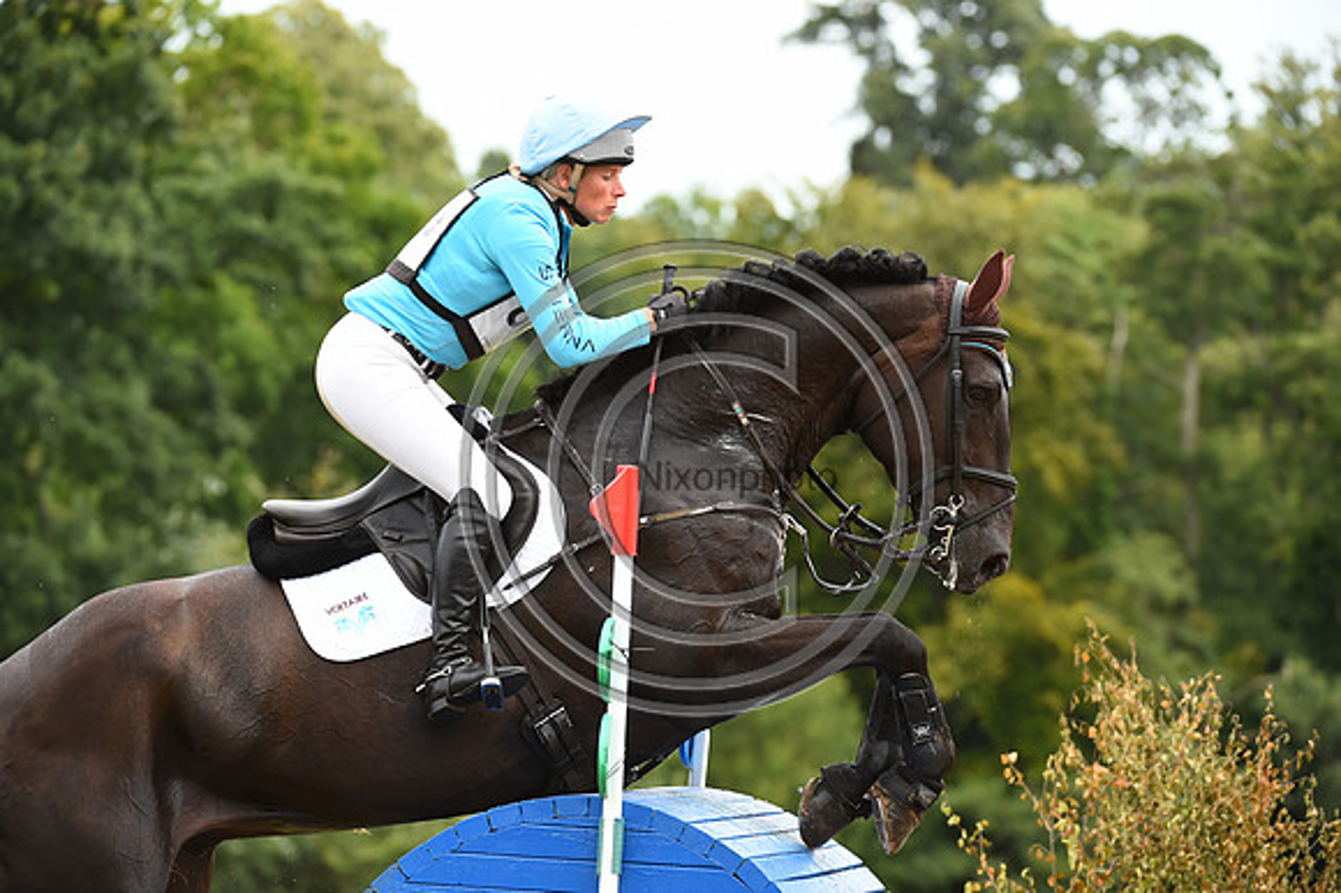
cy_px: 446
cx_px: 670
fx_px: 7445
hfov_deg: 10.3
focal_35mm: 200
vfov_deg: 6.9
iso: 800
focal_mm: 200
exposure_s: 1/1250
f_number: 5.6
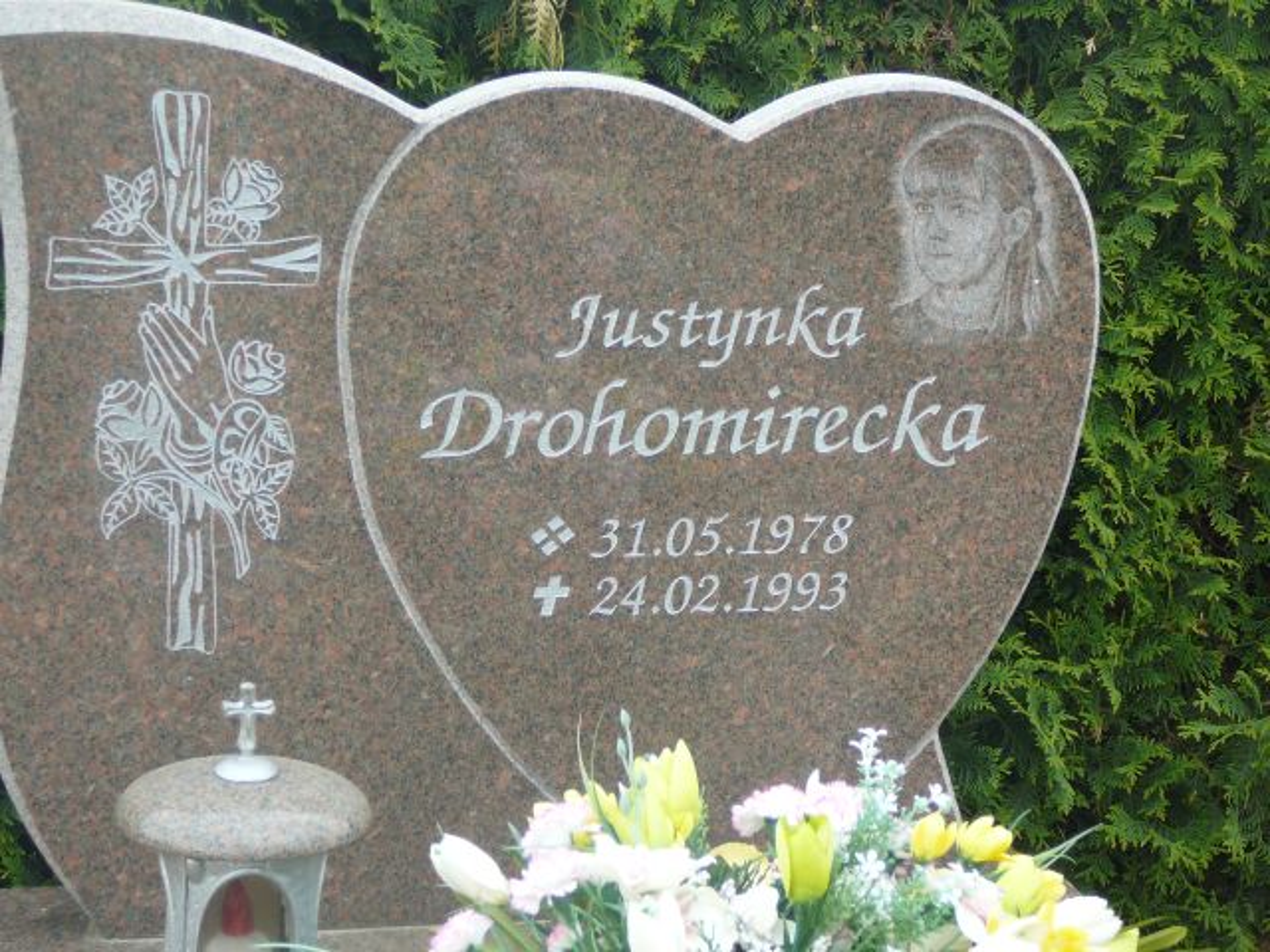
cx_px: 635
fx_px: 3008
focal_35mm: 82
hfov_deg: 23.8
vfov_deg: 18.0
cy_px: 476
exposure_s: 1/125
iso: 80
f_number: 3.8
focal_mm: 12.2
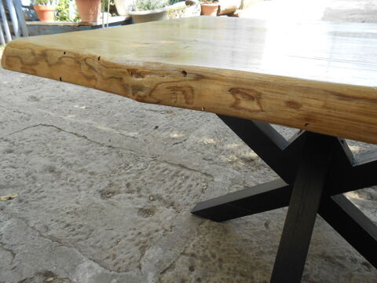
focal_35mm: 26
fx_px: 283
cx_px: 188
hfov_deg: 67.3
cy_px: 142
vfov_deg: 53.1
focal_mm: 4.6
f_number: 3.5
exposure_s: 1/125
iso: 80
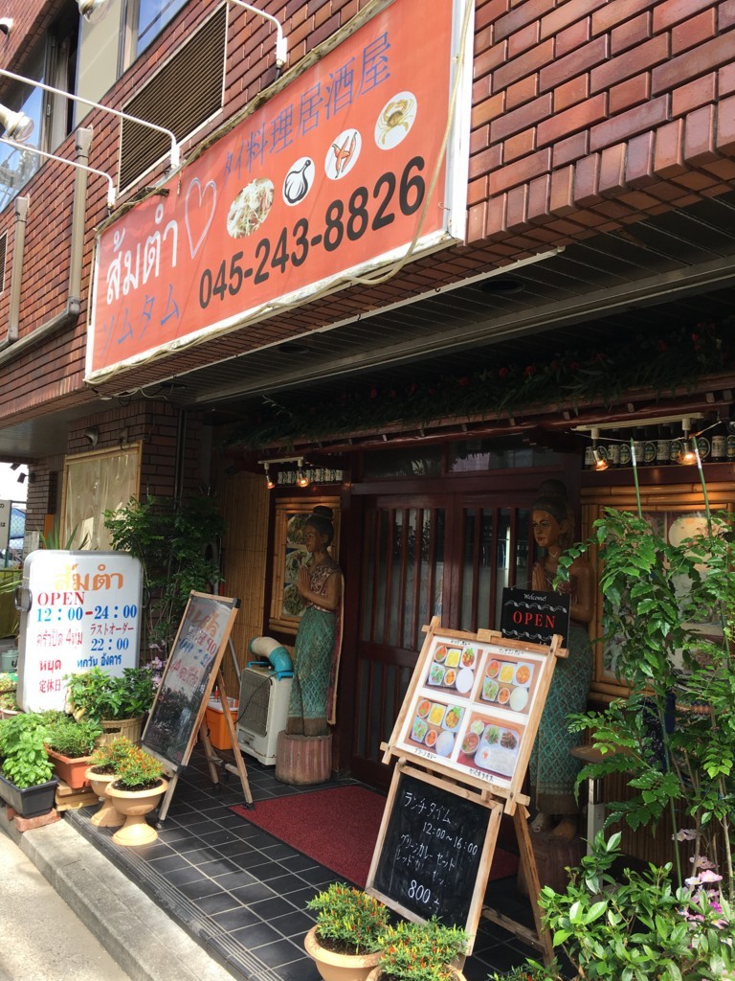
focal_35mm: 29
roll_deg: -3.7
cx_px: 368
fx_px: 821
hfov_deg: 48.2
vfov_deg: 61.7
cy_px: 490
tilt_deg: +3.7
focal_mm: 4.15
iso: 25
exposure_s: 1/299
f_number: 2.2
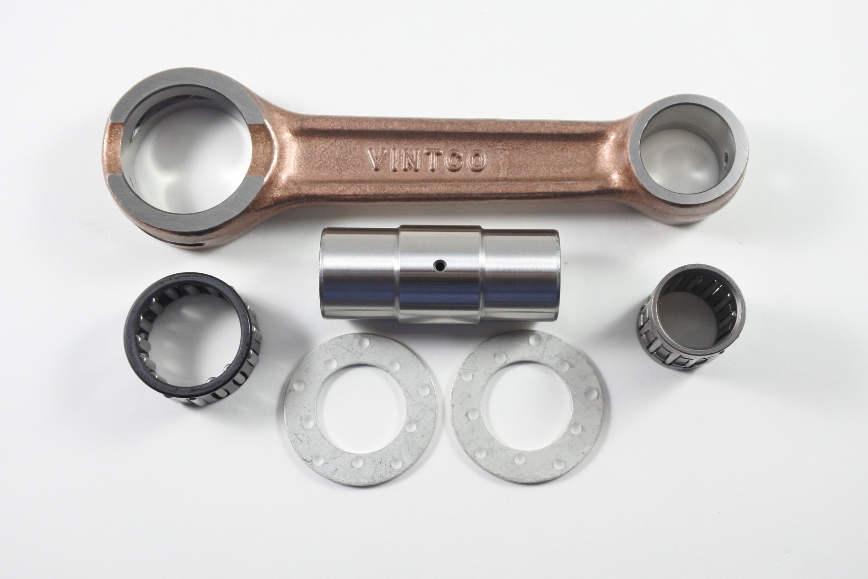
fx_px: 1061
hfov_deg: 44.5
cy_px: 290
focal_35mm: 44
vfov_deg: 30.5
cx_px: 434
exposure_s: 1/100
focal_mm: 16.5
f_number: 4.5
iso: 800
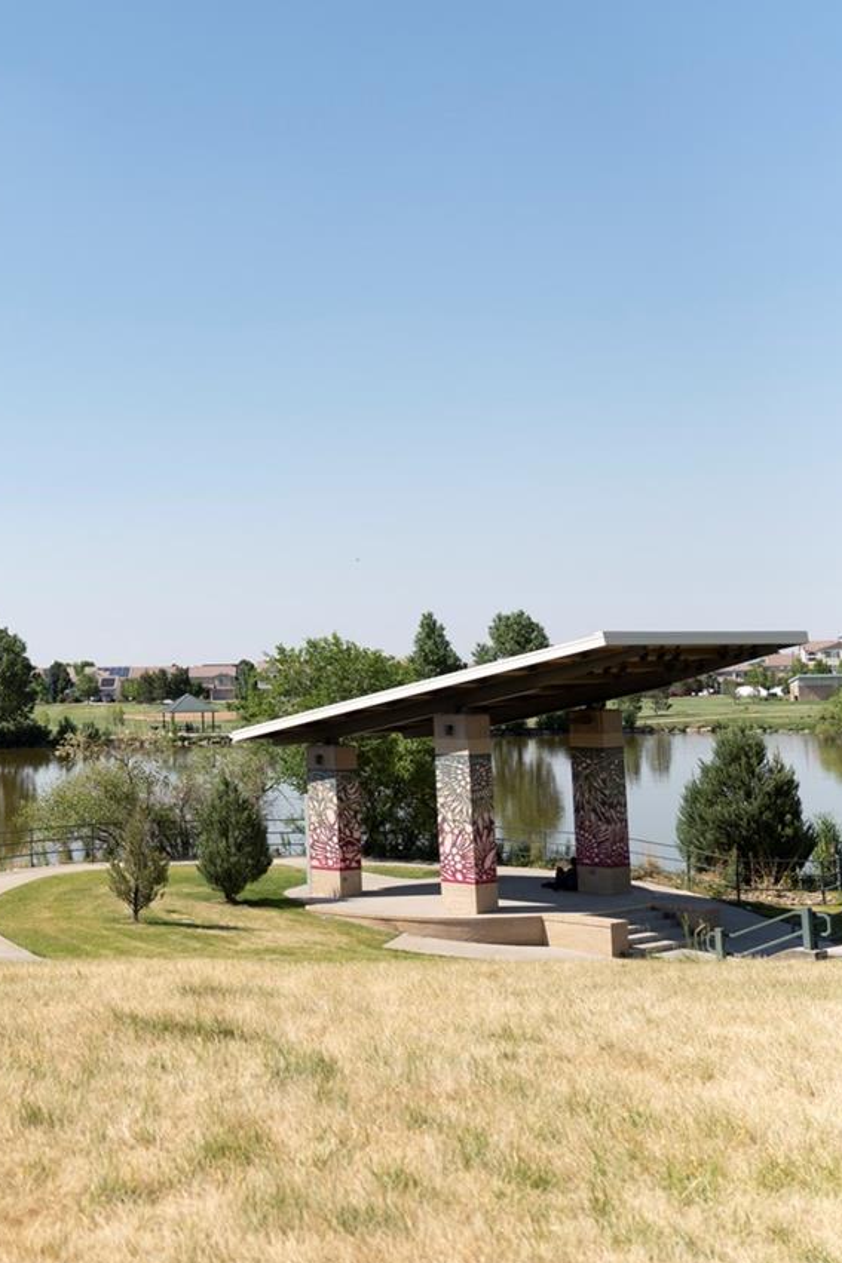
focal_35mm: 48
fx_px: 1682
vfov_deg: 41.0
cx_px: -67
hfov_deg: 26.1
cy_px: 518
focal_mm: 17
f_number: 2.8
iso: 125
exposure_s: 1/4000
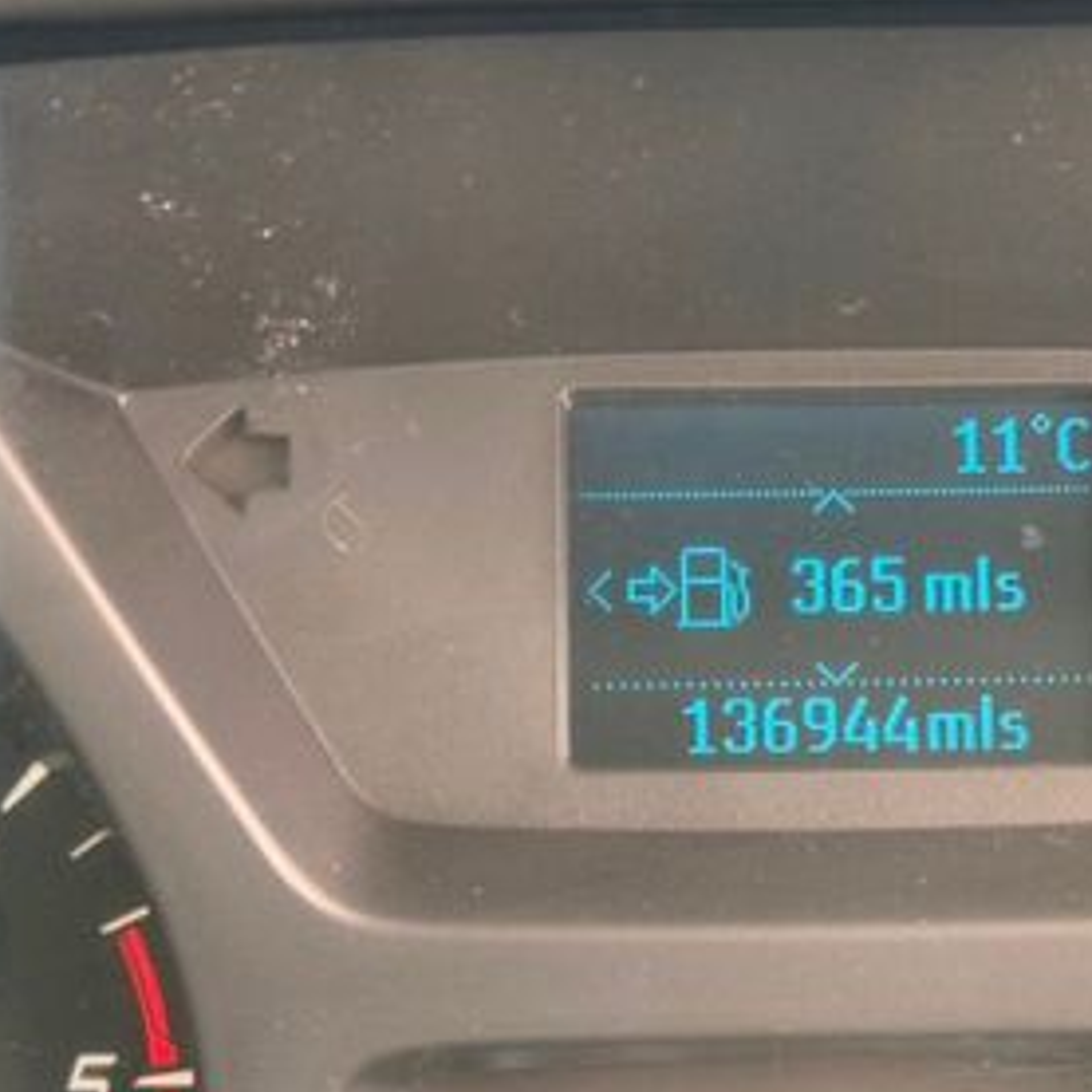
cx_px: 848
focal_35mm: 92
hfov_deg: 18.7
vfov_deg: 18.7
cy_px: 855
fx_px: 3284
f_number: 1.78
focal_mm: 6.76
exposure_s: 1/60
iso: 160
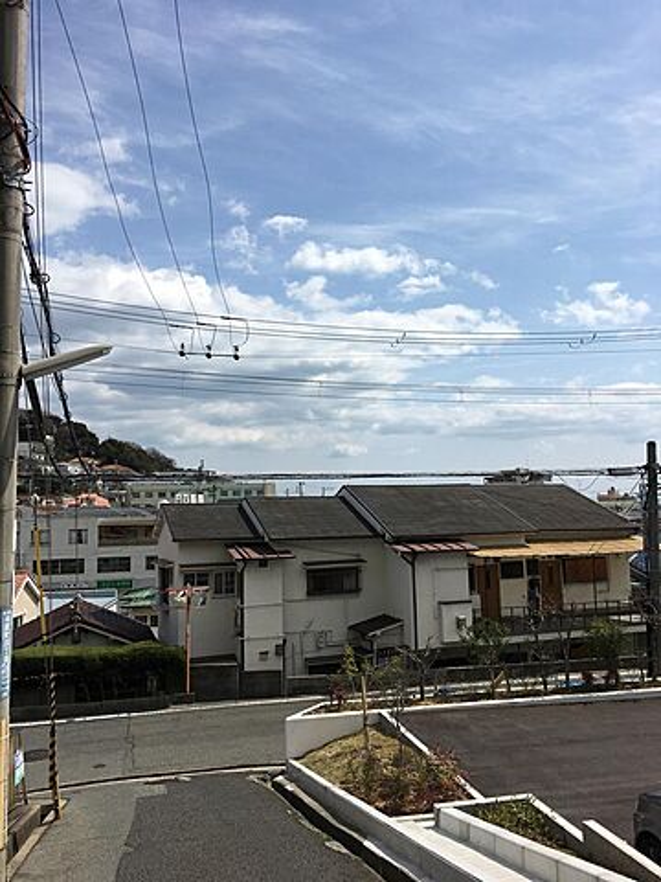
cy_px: 441
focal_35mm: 29
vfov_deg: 61.7
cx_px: 330
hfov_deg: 48.2
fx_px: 738
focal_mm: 4.15
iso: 25
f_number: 2.2
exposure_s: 1/2849
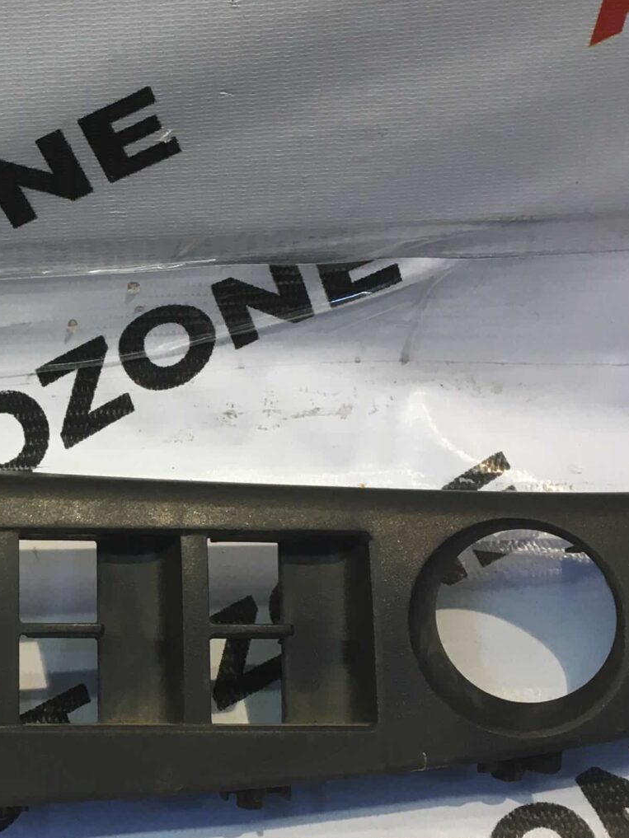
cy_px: 428
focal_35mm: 73
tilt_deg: -51.0
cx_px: -38
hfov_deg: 19.4
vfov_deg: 26.7
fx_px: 1768
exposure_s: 1/33
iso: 32
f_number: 2.2
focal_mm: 4.15
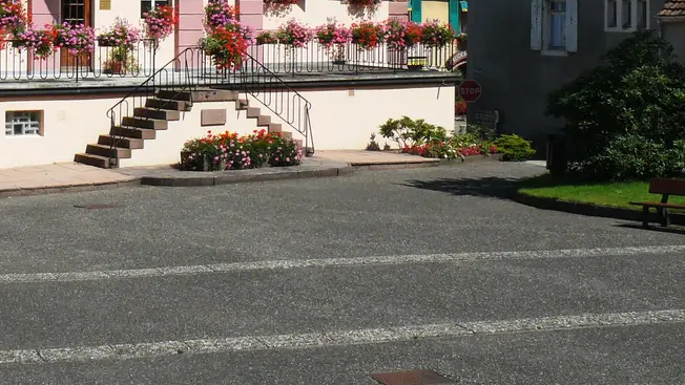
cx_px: 63
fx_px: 1399
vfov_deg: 15.2
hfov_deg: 26.6
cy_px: -63
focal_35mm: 77
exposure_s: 1/800
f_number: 5
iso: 100
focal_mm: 6
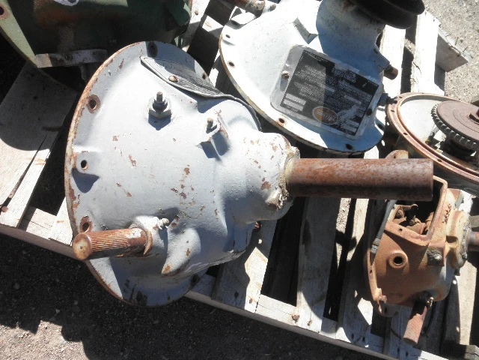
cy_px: 180
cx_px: 240
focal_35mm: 28
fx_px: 387
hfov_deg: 63.4
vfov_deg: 49.7
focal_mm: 5
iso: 64
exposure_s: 1/60
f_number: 8.5
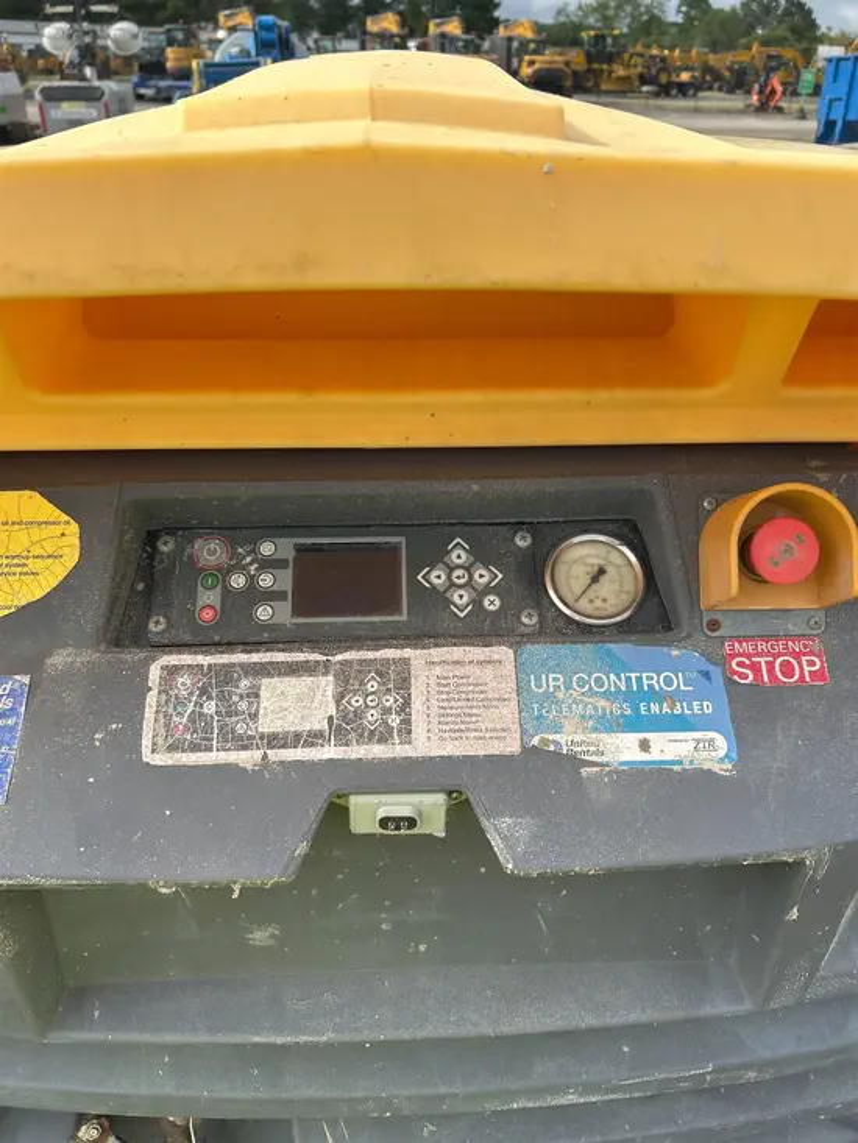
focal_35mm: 26
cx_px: 429
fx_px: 859
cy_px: 572
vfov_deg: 67.3
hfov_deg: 53.1
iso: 50
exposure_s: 1/2208
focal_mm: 5.7
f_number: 1.5
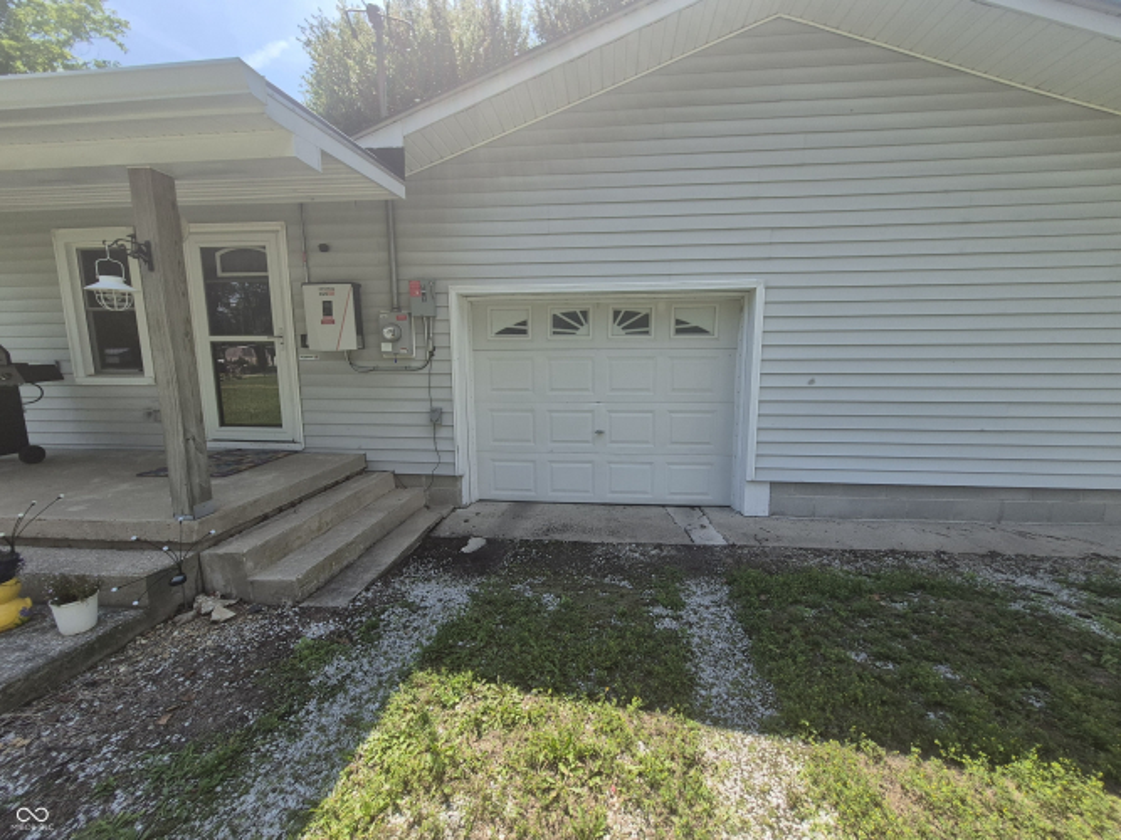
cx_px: 560
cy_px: 420
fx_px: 421
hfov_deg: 106.2
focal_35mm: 13
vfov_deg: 89.9
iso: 50
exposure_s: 1/1084
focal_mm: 1.74
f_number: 2.2
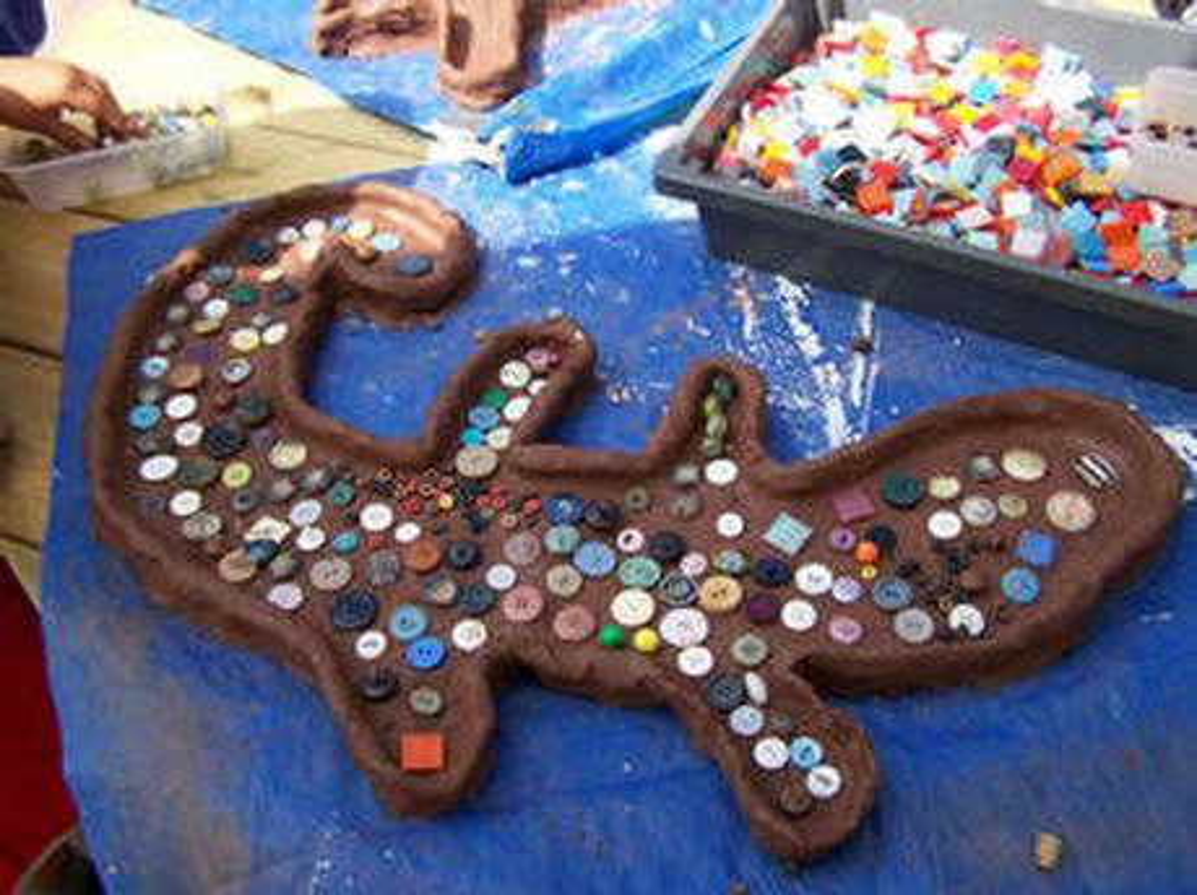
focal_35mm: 38
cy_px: 448
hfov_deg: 49.0
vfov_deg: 37.7
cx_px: 598
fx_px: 1313
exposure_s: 1/400
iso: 64
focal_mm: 6.3
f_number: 2.8
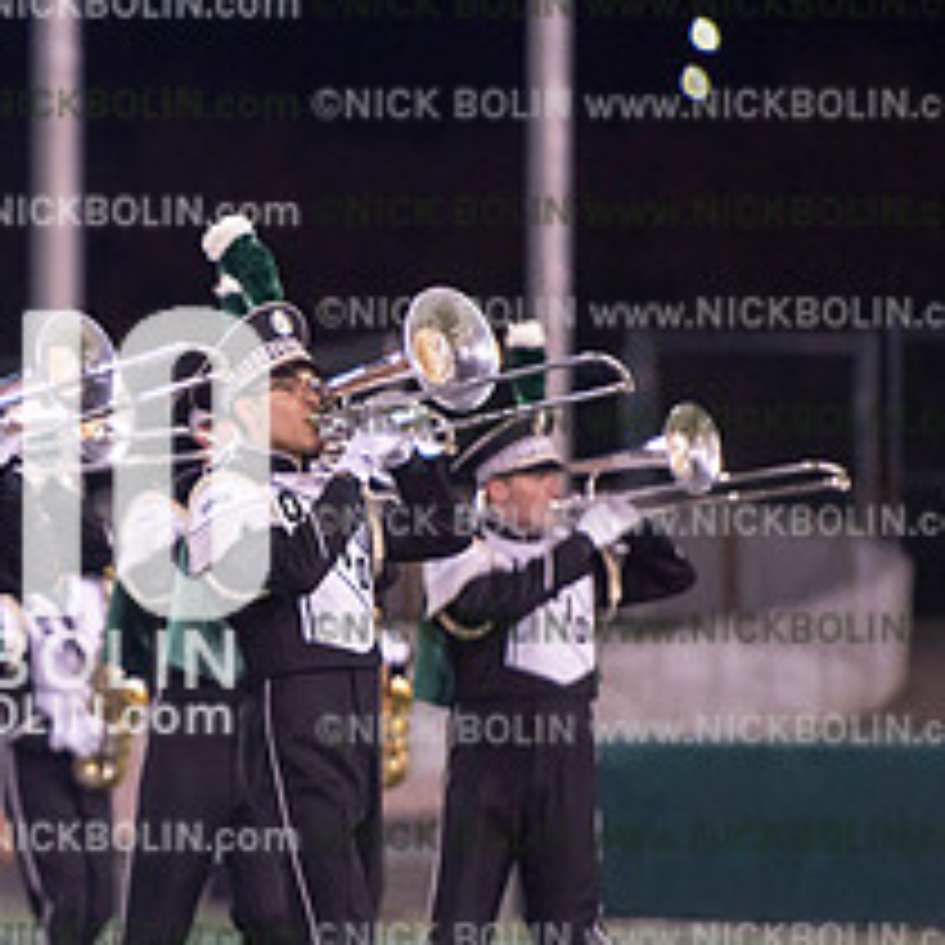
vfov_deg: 3.7
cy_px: 524
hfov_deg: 3.7
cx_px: -50
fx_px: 14485
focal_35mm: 469
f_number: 2.8
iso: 2500
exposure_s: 1/1250
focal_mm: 200
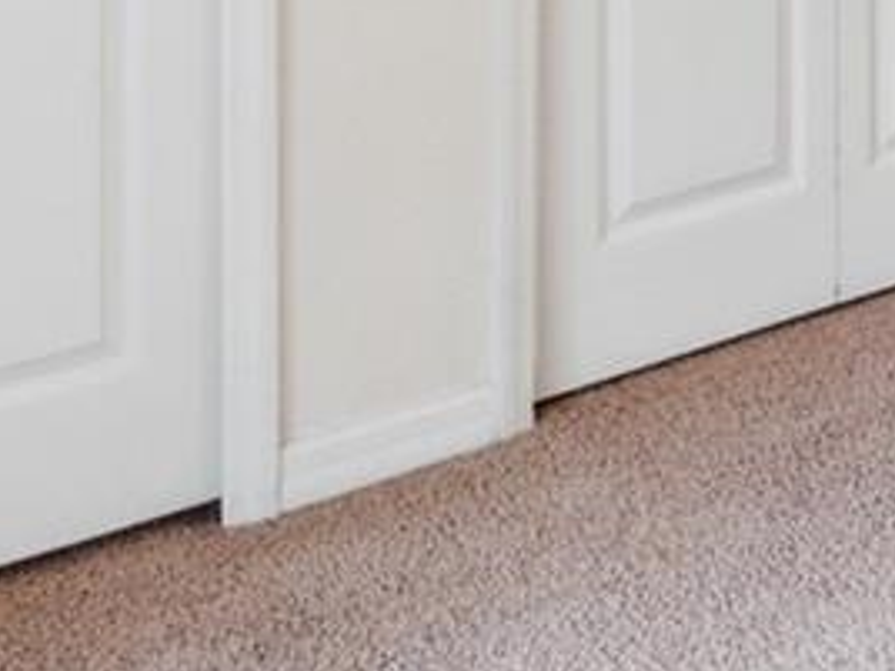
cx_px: 1436
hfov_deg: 19.2
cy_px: -694
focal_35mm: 86
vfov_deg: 14.2
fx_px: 2224
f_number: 8
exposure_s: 1/1.25
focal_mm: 10
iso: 320
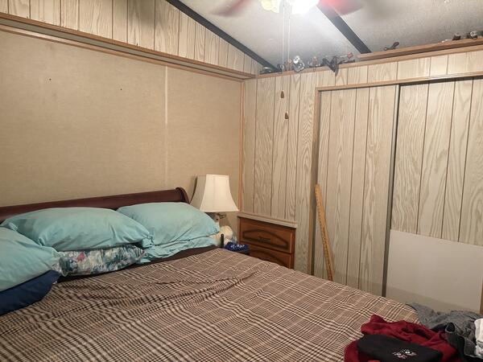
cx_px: 242
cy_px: 181
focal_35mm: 26
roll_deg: -0.4
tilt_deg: -6.2
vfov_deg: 53.1
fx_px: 363
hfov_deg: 67.3
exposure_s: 1/40
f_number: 1.6
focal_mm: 5.96
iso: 500
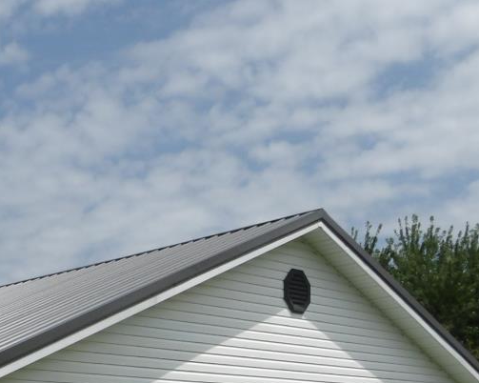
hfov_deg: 27.8
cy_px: 520
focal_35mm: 67
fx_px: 949
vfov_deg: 20.5
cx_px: 102
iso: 100
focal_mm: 4.2
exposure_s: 1/629
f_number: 6.2
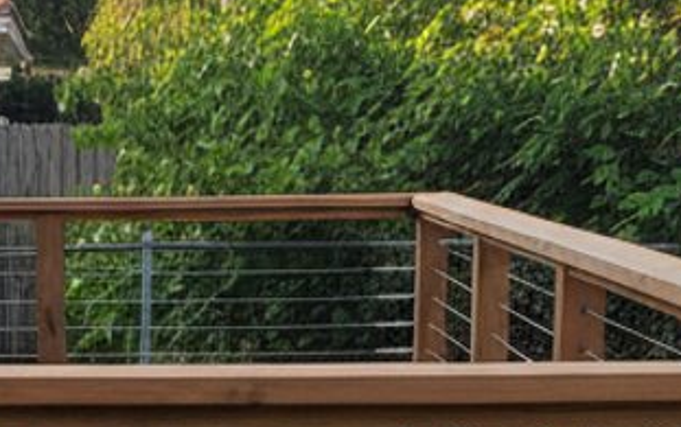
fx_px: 1746
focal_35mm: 94
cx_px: 134
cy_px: 423
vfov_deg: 13.7
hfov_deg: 21.8
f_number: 1.8
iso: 567
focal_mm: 6.4
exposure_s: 1/1277
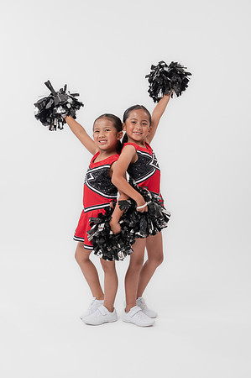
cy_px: 189
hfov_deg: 27.5
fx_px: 514
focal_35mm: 49
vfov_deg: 40.4
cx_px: 126
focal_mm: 49
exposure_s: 1/125
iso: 400
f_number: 8
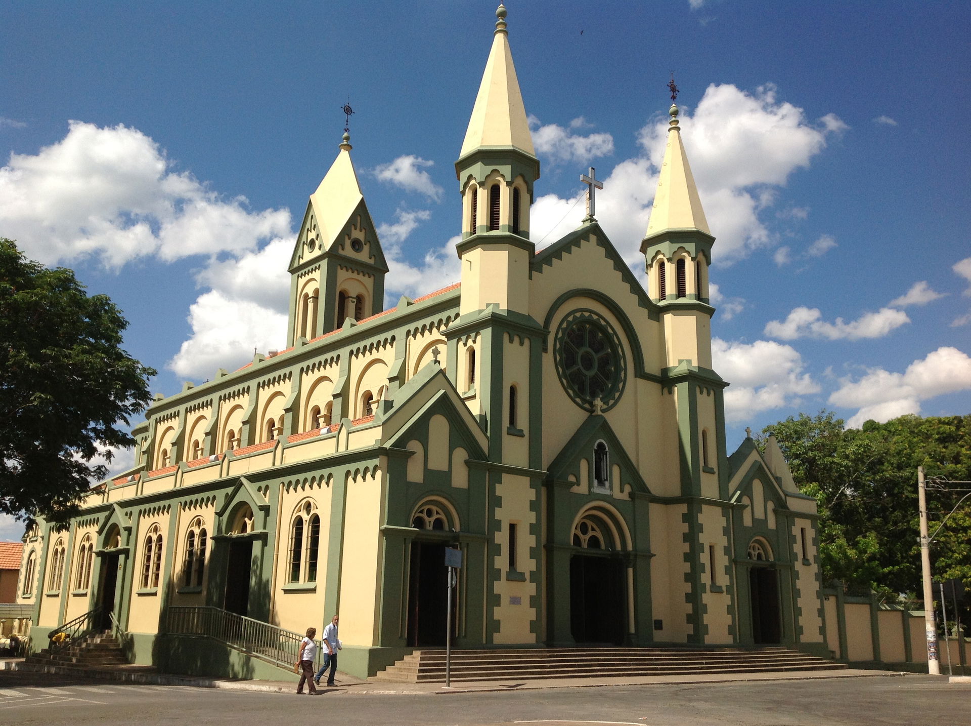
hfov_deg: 52.7
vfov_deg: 40.6
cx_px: 486
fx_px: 980
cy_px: 363
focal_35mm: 35
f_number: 2.4
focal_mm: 4.28
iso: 50
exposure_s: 1/3030
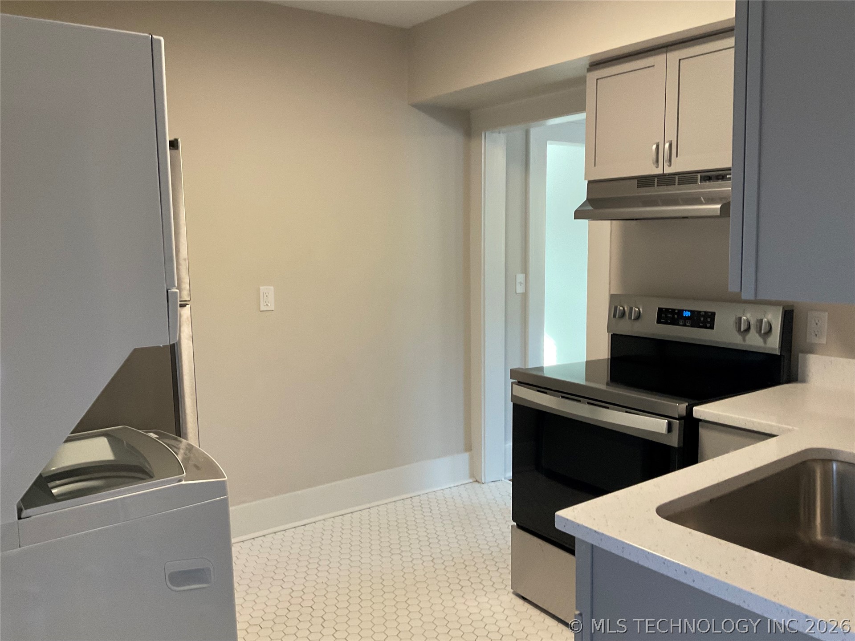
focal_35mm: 29
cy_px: 320
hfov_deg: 61.7
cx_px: 428
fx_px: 716
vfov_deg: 48.2
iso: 125
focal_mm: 3
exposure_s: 1/60
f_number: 1.8
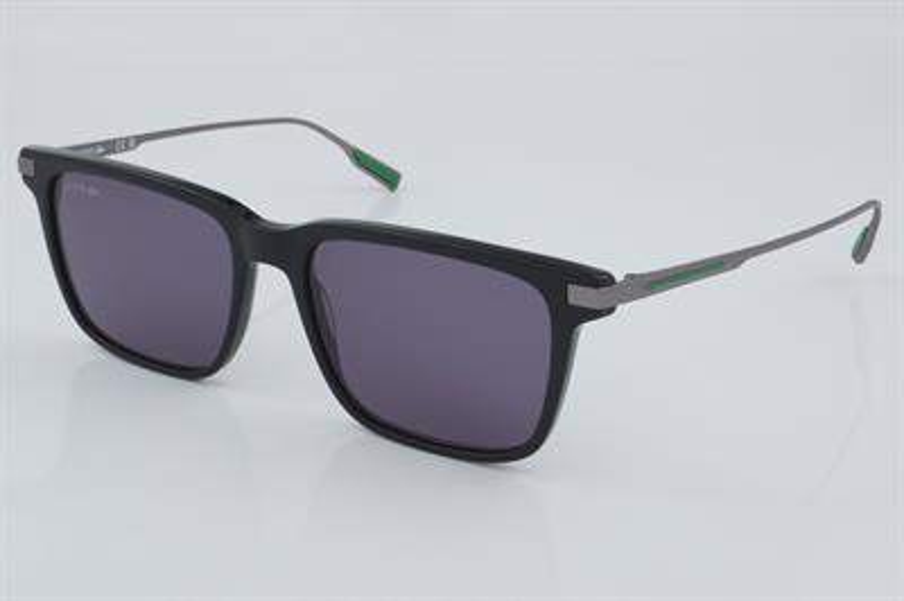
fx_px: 1694
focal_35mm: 68
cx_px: 452
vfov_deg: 20.1
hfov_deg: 29.9
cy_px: 300
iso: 100
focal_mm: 45
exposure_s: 1/4
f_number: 32
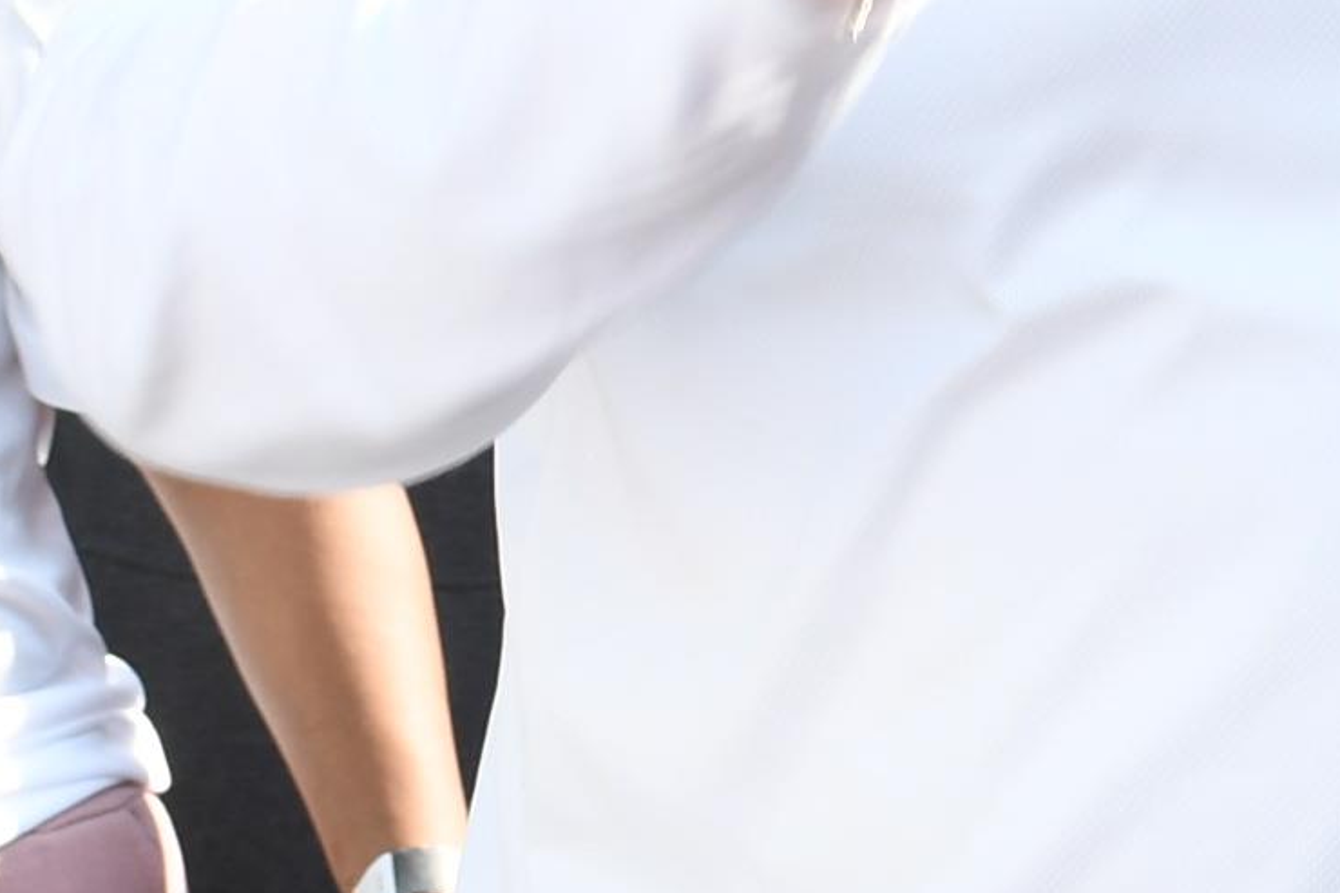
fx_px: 9452
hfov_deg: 8.0
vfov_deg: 5.4
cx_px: 1597
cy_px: -333
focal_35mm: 254
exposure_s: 1/100
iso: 125
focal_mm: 30
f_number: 8
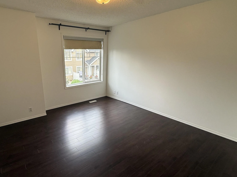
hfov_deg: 83.0
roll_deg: +0.5
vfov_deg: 68.6
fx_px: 130
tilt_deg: -16.8
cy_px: 93
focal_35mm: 19
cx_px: 89
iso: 64
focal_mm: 2.22
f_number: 2.2
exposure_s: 1/130
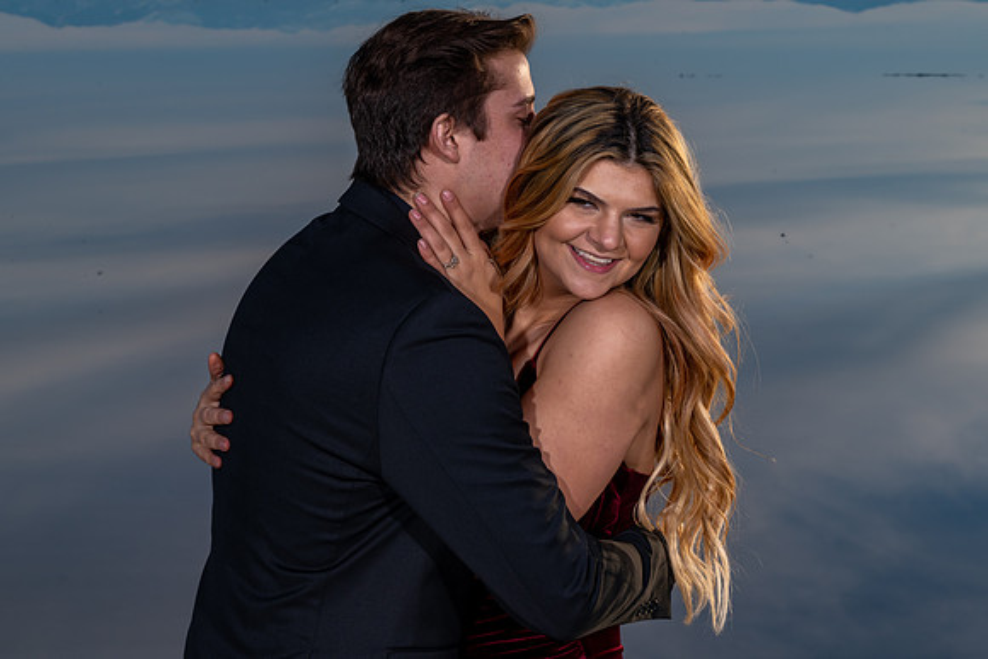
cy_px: 318
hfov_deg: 21.5
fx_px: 2603
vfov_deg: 14.4
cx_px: 494
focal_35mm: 95
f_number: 18
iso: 200
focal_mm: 85
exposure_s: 1/200
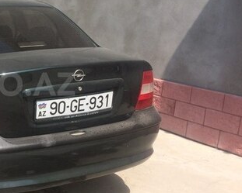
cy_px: 84
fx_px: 430
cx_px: -5
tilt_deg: -9.2
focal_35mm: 60
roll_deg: -3.1
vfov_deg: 25.4
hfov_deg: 29.2
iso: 32
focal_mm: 4.15
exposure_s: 1/2053
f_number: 2.2
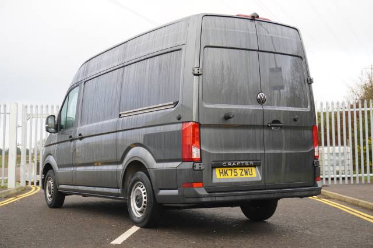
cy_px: 124
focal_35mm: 51
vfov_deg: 26.5
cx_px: 186
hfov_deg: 38.9
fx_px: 528
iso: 250
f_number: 4.5
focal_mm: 34
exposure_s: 1/60
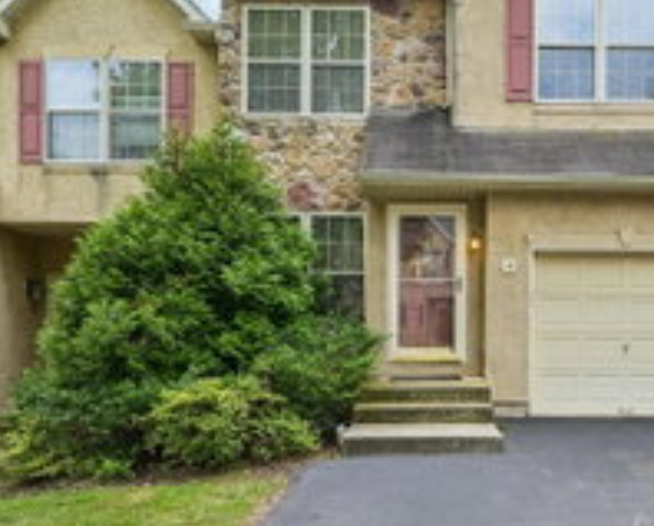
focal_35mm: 34
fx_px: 659
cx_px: 444
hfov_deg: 51.6
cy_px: 235
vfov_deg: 43.4
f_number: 8
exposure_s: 1/80
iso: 100
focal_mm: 15
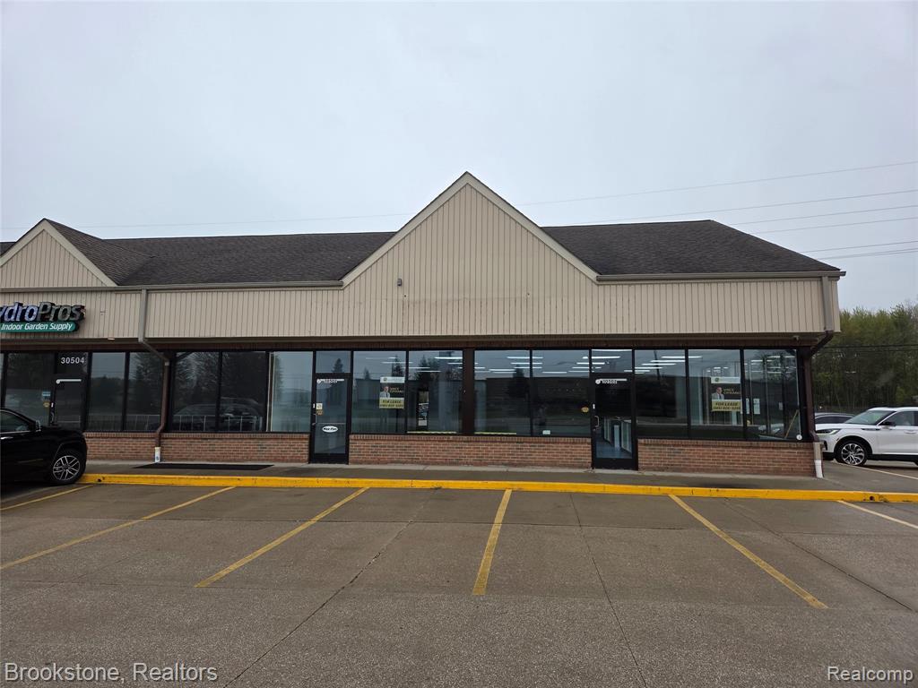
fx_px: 610
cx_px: 459
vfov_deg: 58.9
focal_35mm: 23
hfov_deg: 73.9
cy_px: 344
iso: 80
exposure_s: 1/1668
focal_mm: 5.4
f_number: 1.8
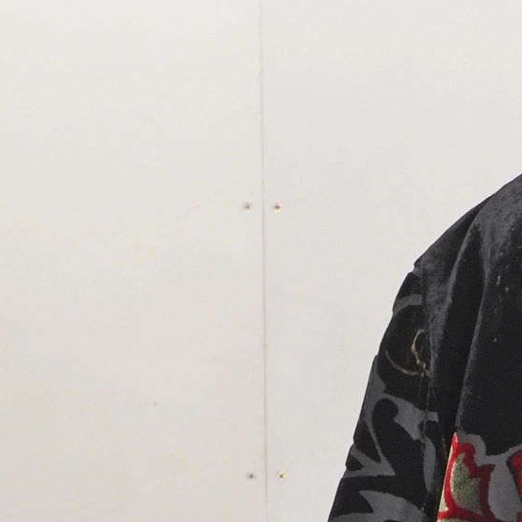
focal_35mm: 212
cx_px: 841
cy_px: 1187
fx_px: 3617
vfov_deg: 7.8
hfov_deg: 8.0
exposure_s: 1/30
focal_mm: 32
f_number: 5.6
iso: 320
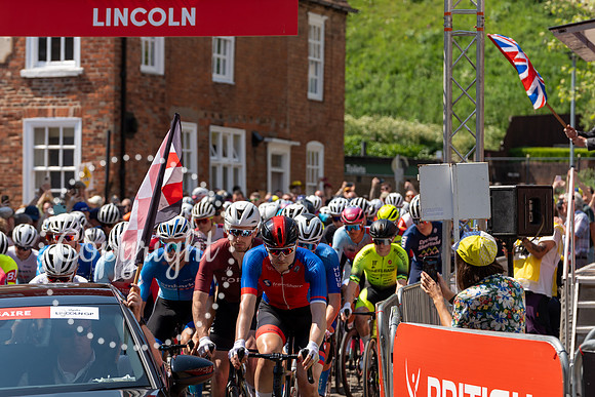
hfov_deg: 14.9
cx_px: 298
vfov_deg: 10.0
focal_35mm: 137
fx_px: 2271
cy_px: 248
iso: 160
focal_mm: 108
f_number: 4.5
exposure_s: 1/800
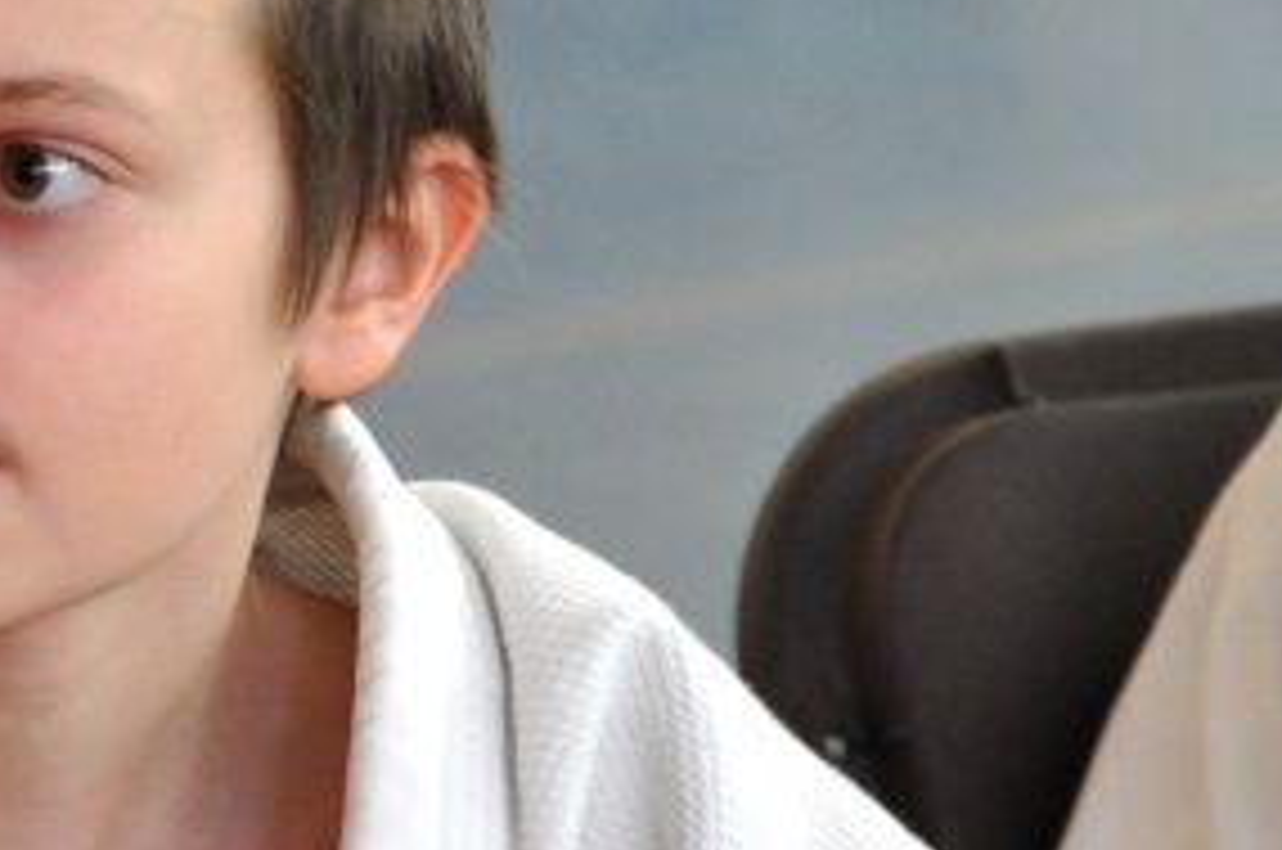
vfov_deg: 3.1
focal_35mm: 442
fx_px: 15728
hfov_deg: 4.7
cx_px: 58
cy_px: 151
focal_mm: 105
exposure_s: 1/60
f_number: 5.6
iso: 1600
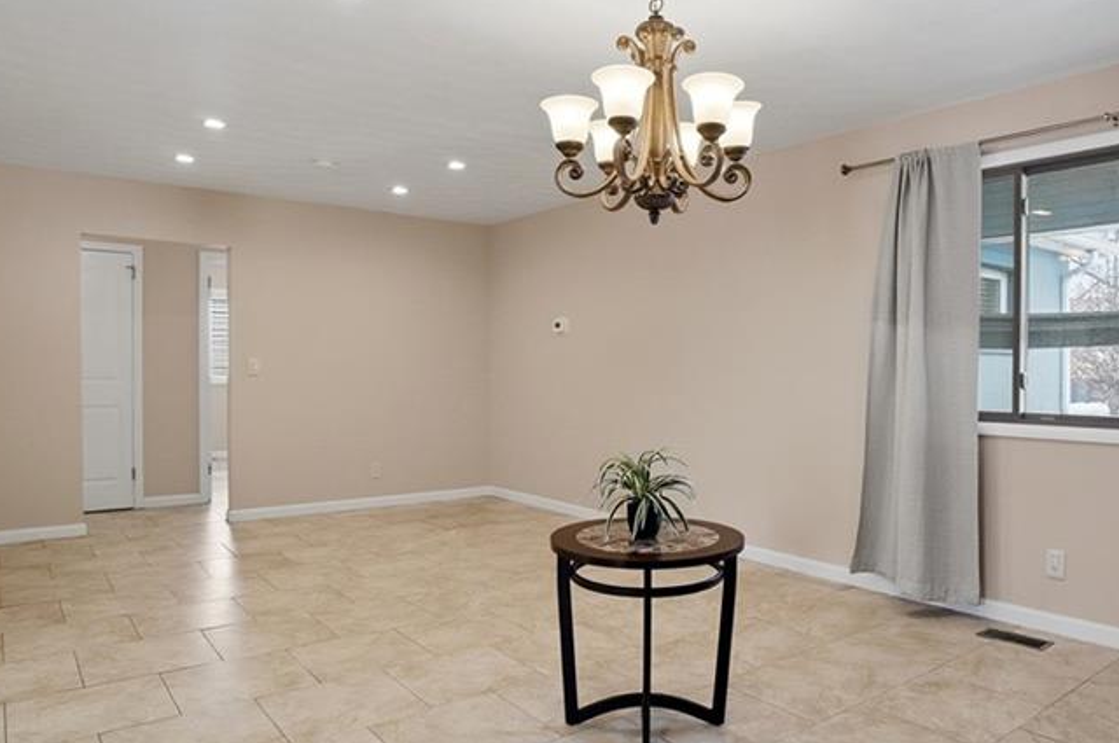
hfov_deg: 72.9
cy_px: 360
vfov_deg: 53.0
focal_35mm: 24
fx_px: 745
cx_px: 677
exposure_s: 1/400
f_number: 4
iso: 100
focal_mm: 10
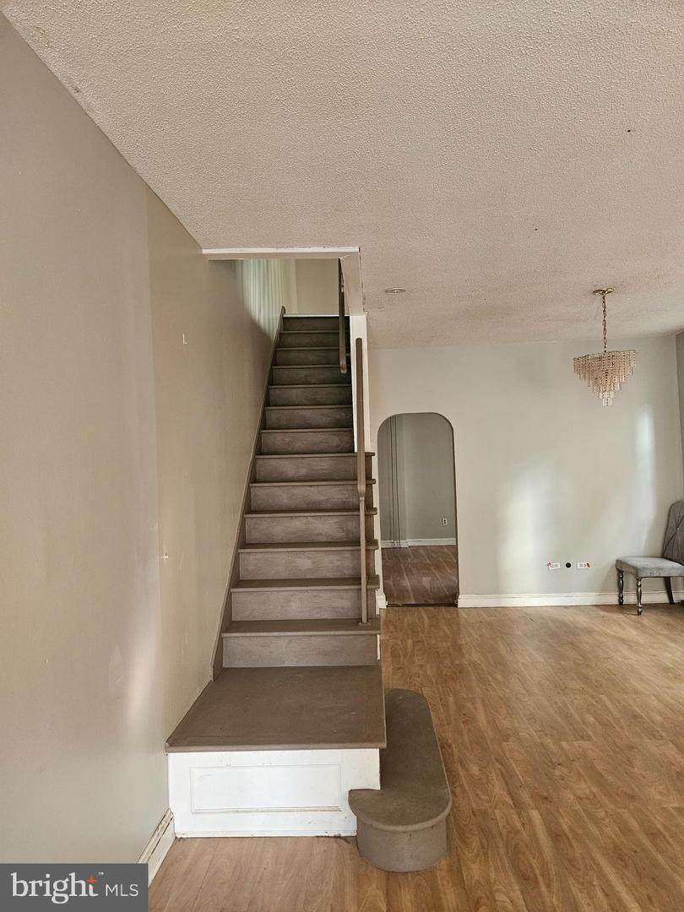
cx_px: 342
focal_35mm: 23
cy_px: 456
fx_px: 606
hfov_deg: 58.9
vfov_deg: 73.9
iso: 500
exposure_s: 1/170
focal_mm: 5.4
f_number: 1.8
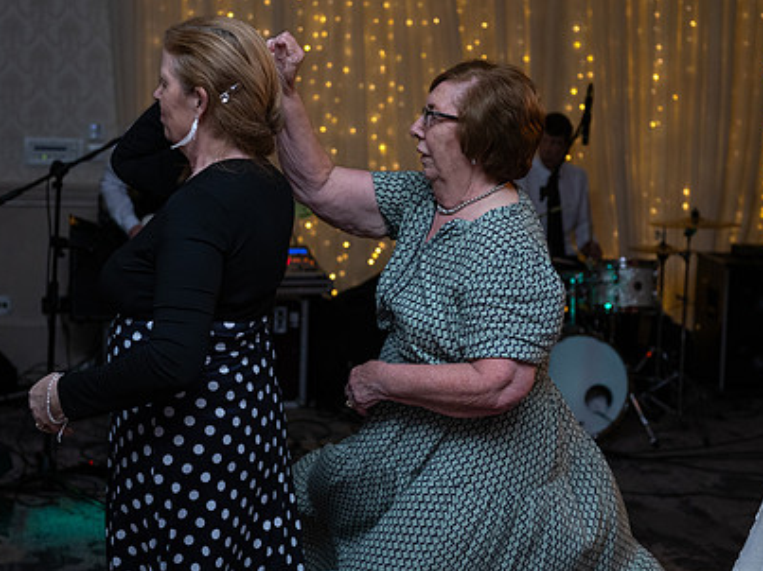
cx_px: 415
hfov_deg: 27.0
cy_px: 213
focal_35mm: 72
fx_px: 1587
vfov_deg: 20.4
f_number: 3.5
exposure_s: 1/160
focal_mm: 52
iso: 1000
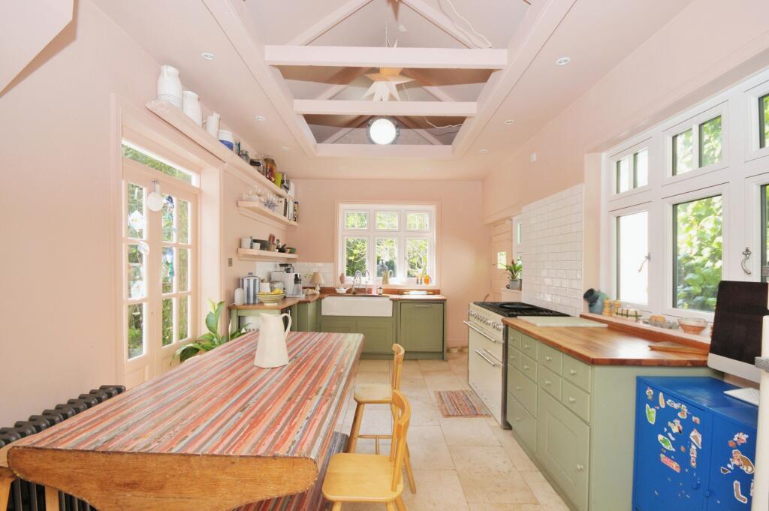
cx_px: 384
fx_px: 320
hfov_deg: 100.4
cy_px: 256
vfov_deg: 77.2
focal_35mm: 15
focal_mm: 10
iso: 500
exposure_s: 1/160
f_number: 6.3
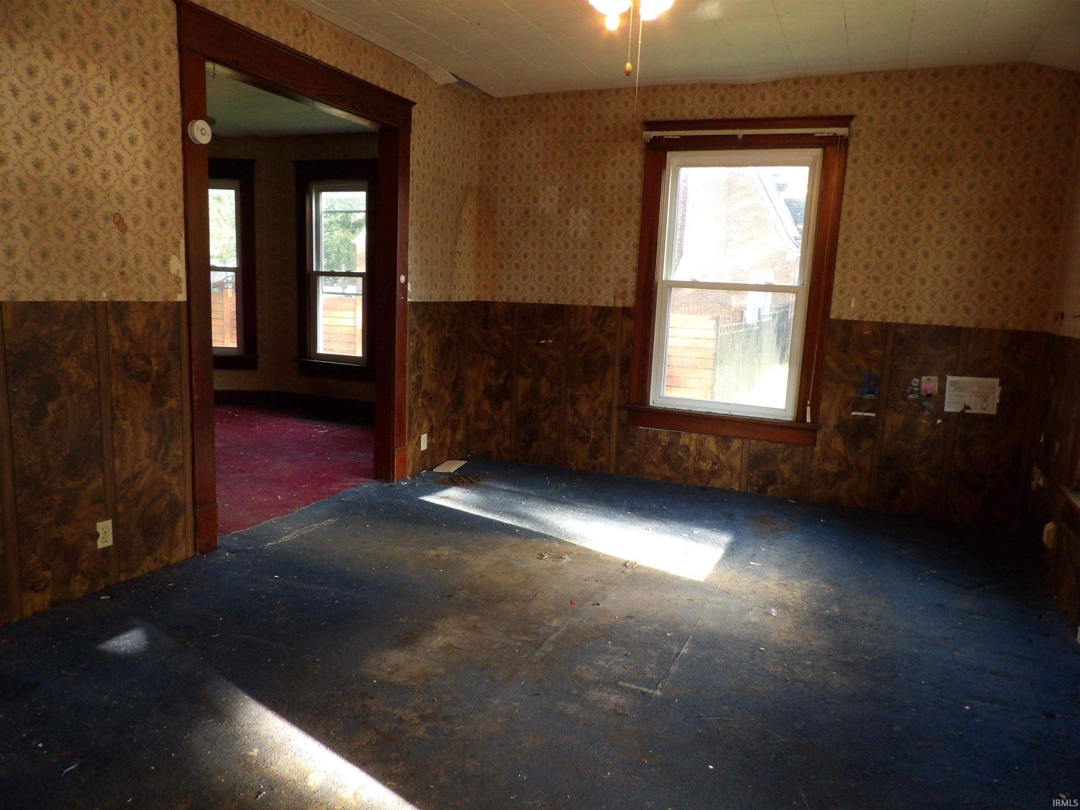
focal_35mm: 24
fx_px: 749
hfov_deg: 71.6
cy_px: 405
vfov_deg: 56.8
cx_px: 540
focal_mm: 4.3
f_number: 3.2
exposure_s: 1/33
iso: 323
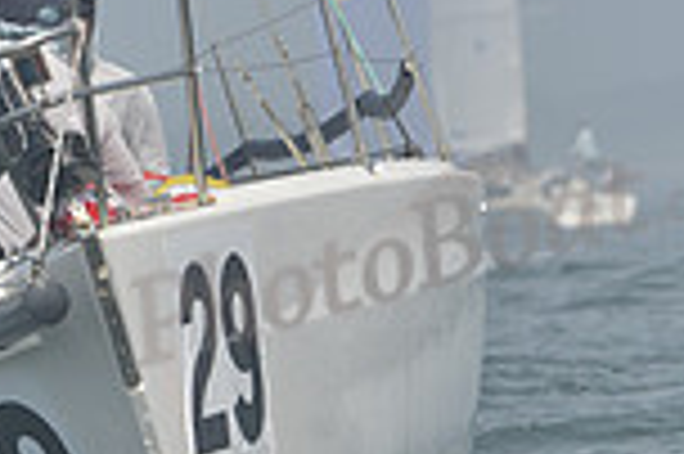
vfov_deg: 1.3
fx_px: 20270
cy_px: 79
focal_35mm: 1068
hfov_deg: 1.9
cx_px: -99
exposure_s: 1/1000
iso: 280
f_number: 8
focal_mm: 280
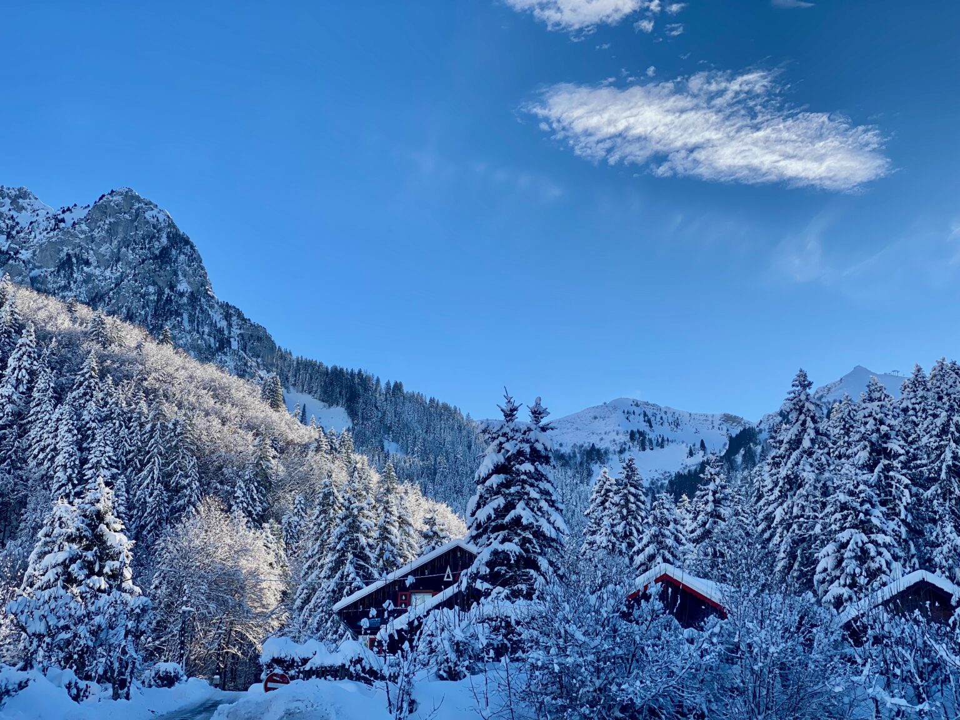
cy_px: 360
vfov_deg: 28.0
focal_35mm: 52
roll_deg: -0.9
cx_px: 480
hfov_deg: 36.8
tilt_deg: +19.7
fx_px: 1442
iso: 20
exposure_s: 1/1261
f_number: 2
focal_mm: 6
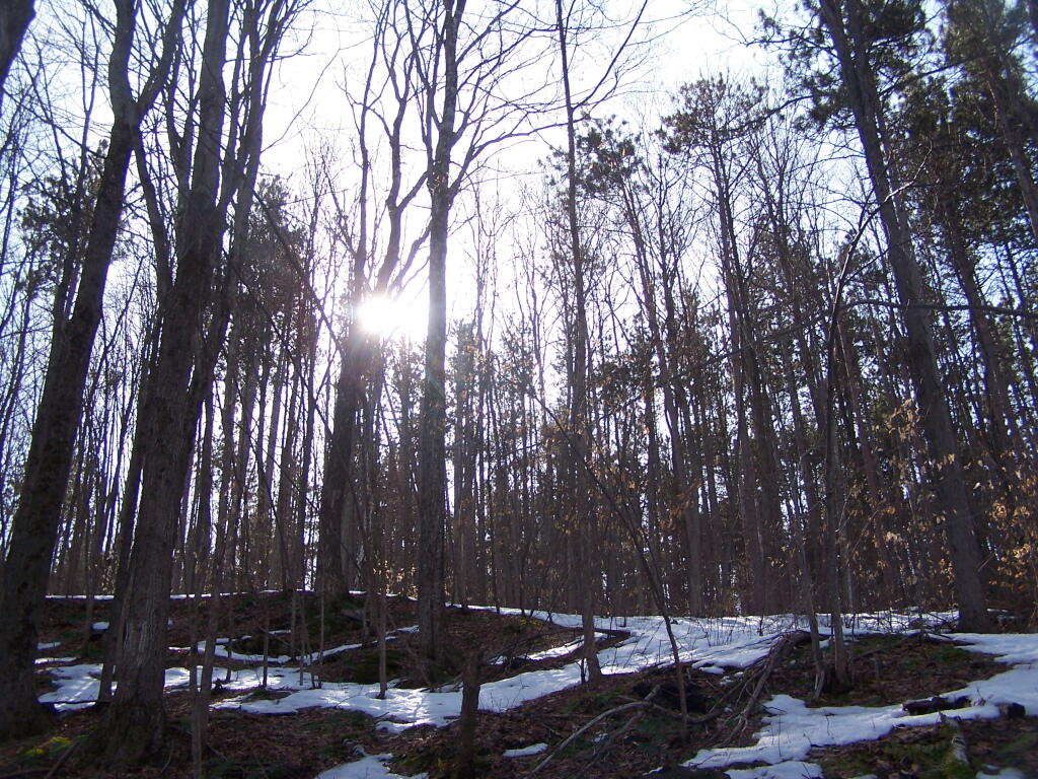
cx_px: 519
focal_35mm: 38
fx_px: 1139
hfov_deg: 49.0
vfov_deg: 37.7
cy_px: 390
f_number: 2.8
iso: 80
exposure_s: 1/640
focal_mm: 6.3
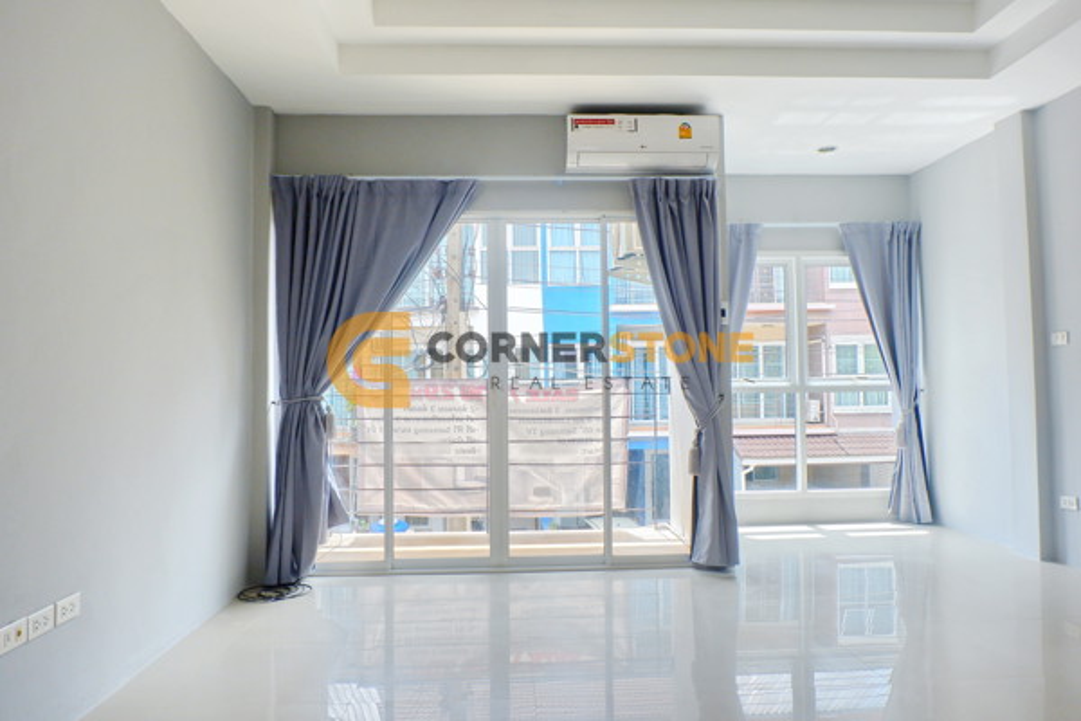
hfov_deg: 73.7
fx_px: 721
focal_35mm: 24
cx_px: 540
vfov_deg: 53.1
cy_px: 360
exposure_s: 1/200
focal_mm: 16
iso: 200
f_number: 5.6
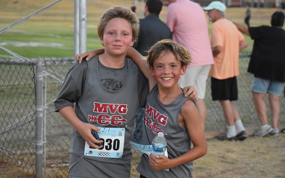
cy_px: 84
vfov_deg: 12.1
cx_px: 143
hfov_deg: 19.3
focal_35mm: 108
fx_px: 839
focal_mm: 70
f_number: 4.5
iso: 3200
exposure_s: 1/200
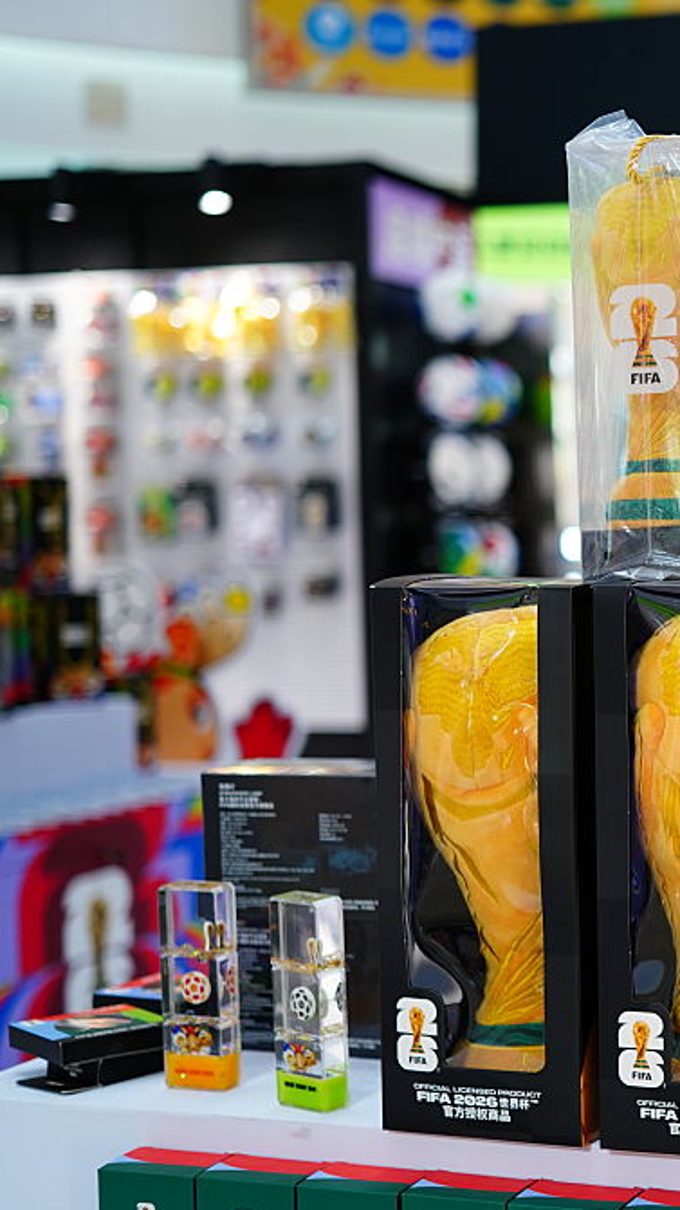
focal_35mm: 64
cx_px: 914
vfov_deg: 32.8
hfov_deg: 17.5
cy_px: 605
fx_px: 2053
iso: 500
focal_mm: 40
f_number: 2
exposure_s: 1/320
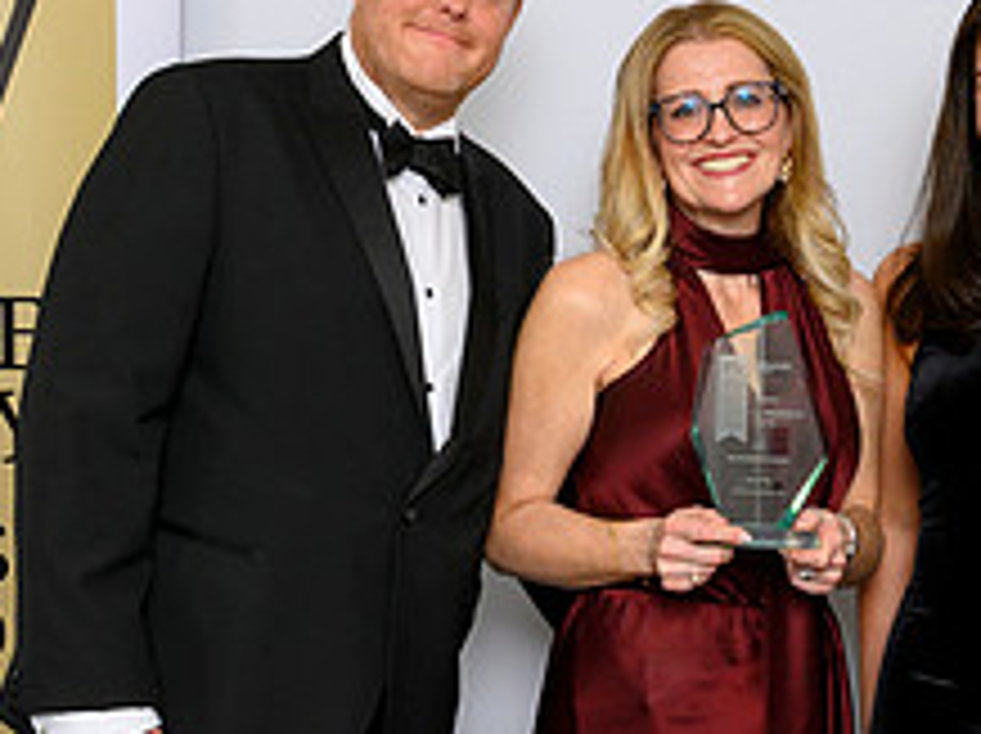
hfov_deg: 19.9
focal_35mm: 98
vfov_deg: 15.0
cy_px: 609
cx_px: 722
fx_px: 2774
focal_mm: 29
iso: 400
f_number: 8
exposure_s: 1/125
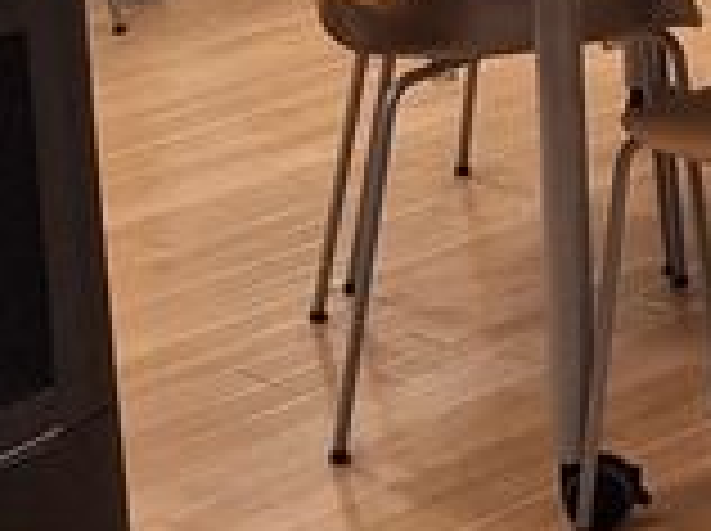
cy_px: -497
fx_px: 3609
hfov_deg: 10.6
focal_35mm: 176
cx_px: 1238
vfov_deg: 8.1
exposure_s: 1/50
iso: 125
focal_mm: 4.69
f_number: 1.8
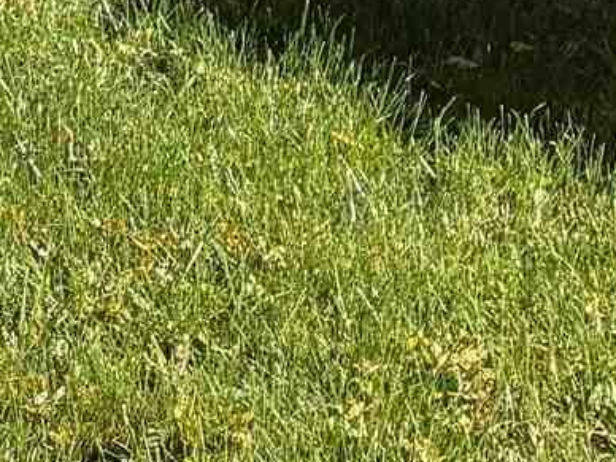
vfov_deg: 7.1
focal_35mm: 190
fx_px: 3381
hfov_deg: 9.3
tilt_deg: +0.2
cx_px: -838
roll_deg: +2.2
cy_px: -822
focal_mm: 6.76
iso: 80
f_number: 1.78
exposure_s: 1/1464
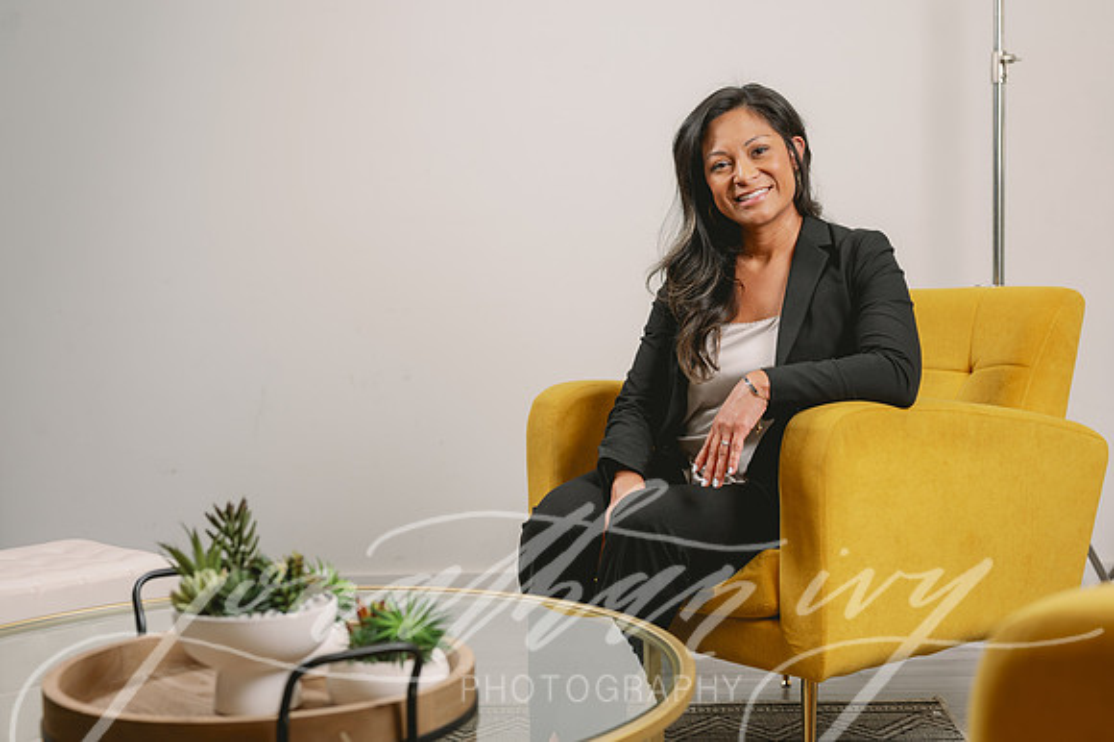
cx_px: 557
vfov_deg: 27.0
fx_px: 1546
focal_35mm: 50
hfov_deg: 39.6
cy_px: 371
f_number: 4.5
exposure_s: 1/200
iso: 100
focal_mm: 50
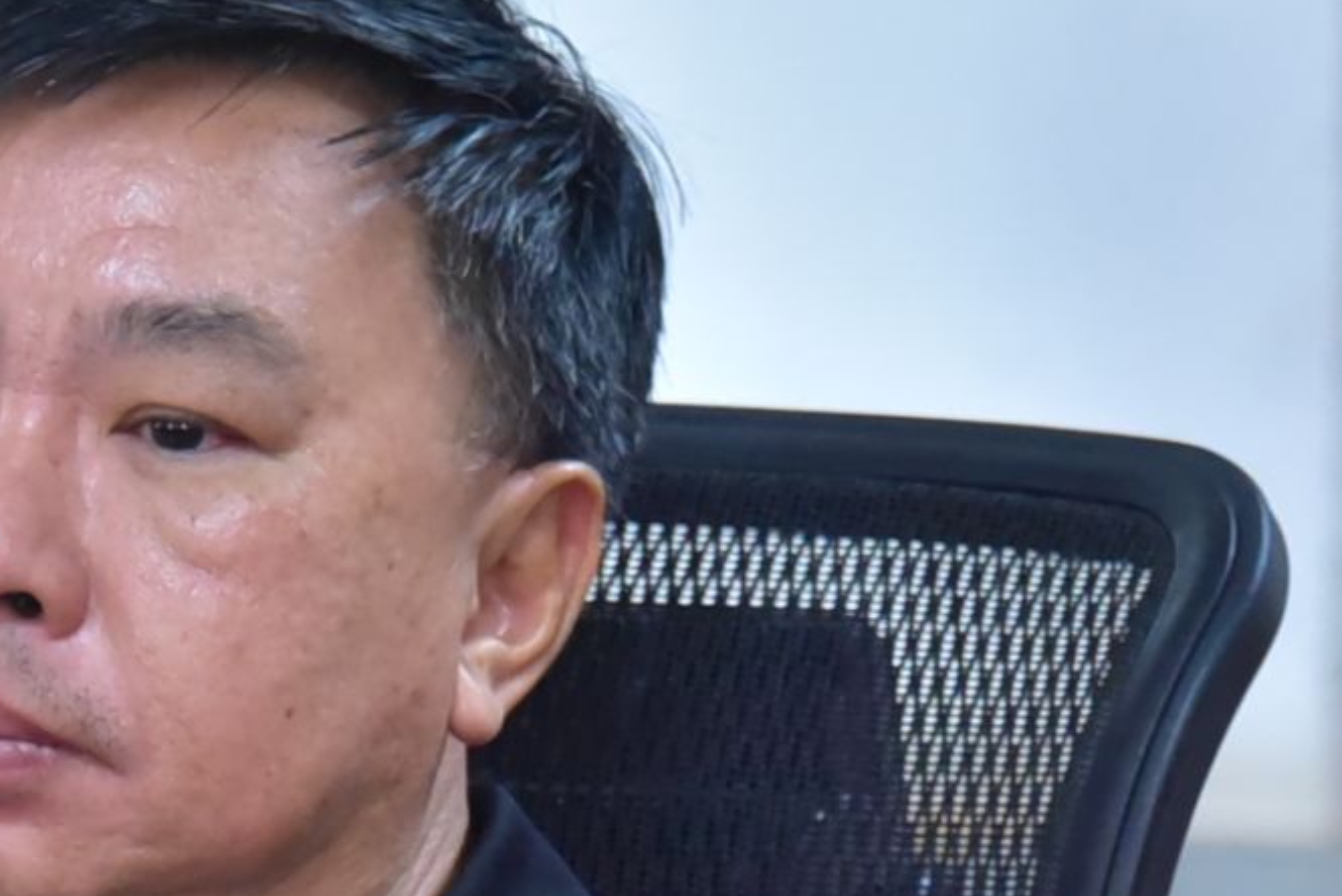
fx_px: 25247
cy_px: 1153
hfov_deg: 3.0
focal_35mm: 677
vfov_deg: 2.0
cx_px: 359
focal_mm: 180
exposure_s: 1/160
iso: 4000
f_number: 5.6
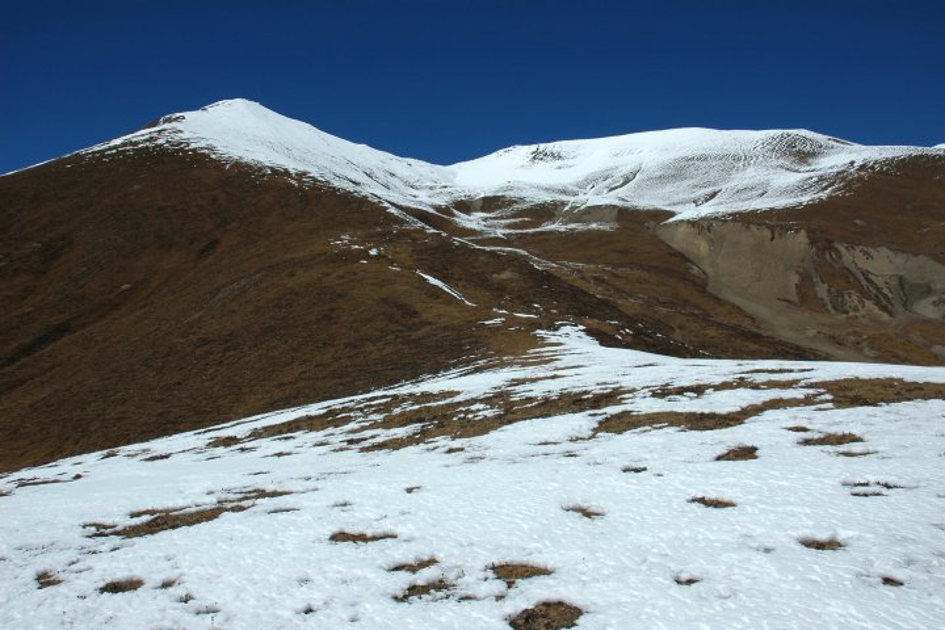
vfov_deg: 47.9
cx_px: 472
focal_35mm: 27
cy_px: 315
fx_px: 709
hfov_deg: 67.4
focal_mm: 18
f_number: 11
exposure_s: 1/500
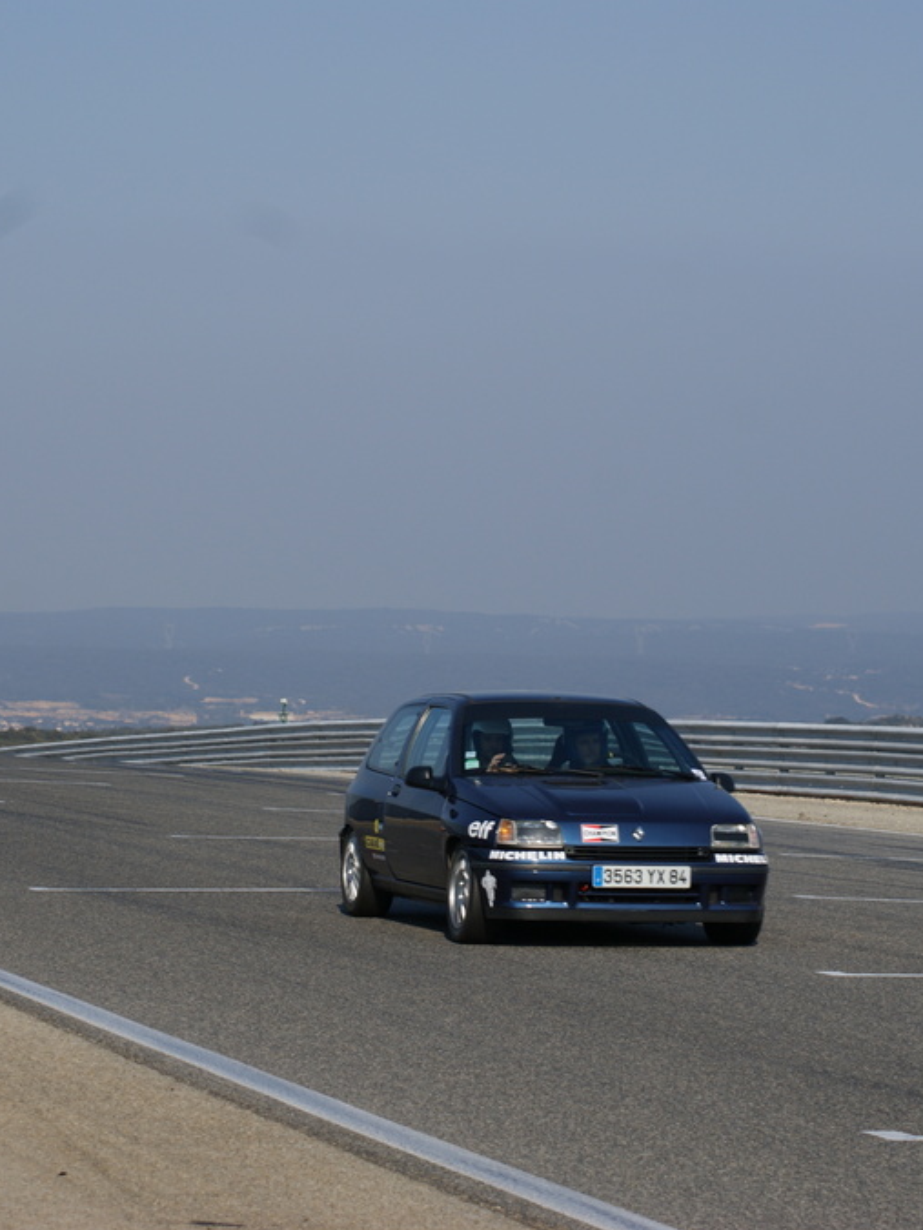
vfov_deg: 15.1
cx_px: 357
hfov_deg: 11.3
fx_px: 4657
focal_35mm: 131
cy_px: 618
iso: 100
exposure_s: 1/400
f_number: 8
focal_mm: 60
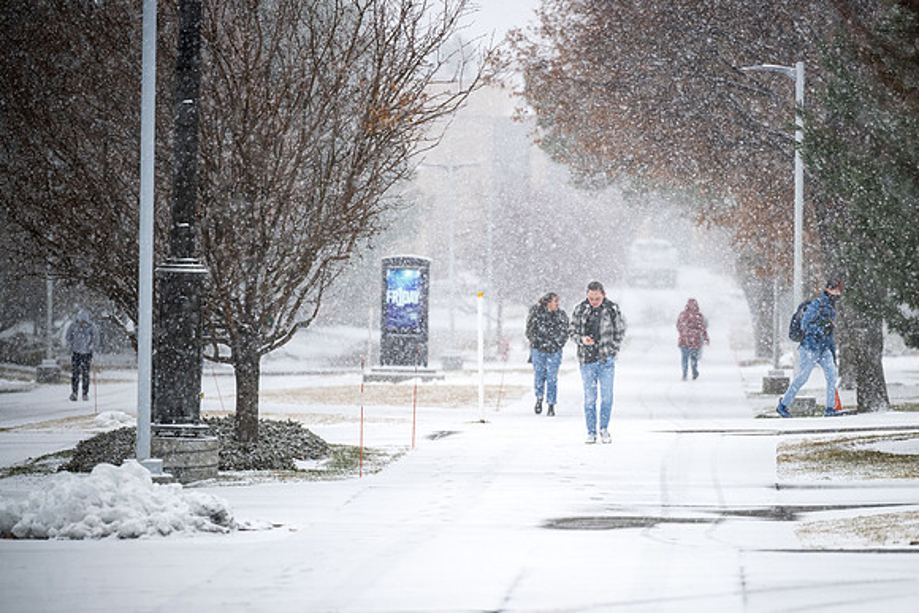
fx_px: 6209
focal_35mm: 243
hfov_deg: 8.5
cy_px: 373
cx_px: 559
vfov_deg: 5.7
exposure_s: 1/1600
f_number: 2.8
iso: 320
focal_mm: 200
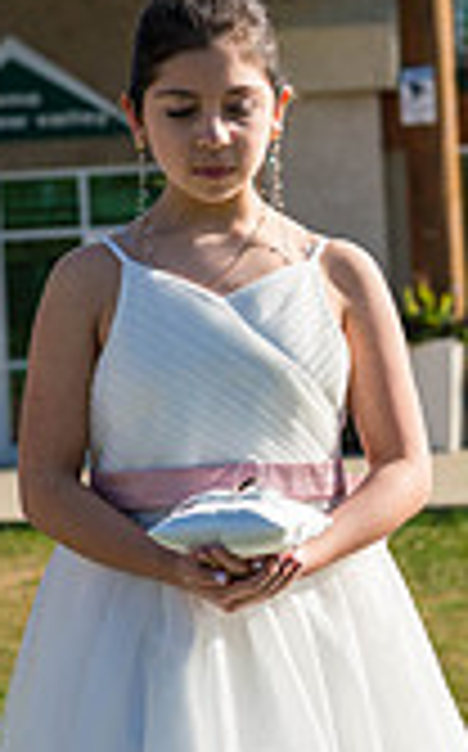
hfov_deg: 8.5
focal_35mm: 154
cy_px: 446
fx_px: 3151
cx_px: 396
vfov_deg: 13.6
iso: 250
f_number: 4
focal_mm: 56
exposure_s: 1/2000
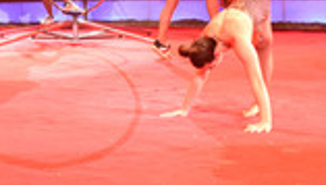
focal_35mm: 99
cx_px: -86
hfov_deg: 19.9
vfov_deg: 12.0
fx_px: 857
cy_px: -54
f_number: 6.3
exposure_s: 1/160
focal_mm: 22
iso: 2500
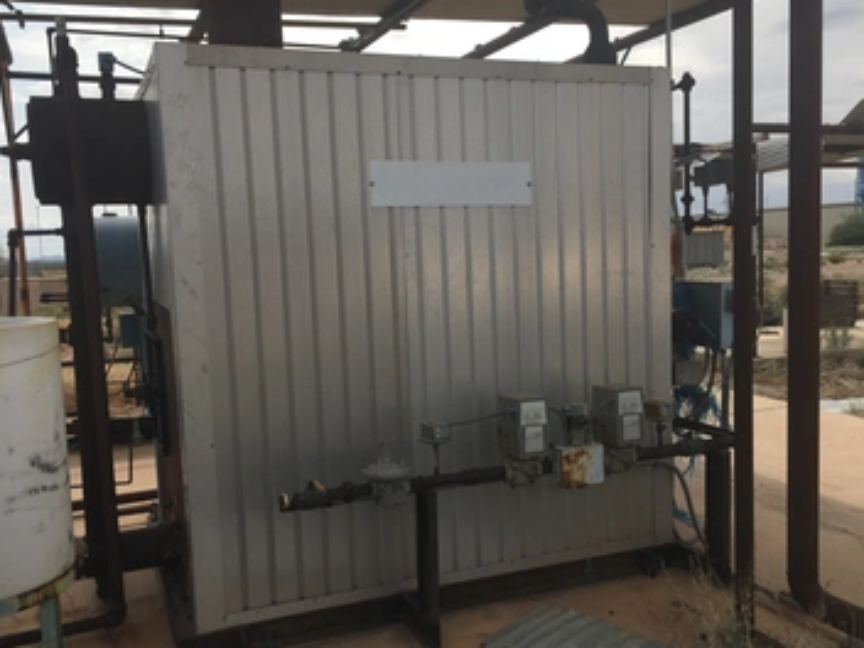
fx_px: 824
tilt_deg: -4.7
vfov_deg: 42.9
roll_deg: +0.0
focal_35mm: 33
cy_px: 334
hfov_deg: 55.3
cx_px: 400
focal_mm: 4.15
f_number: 2.2
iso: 32
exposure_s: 1/2326
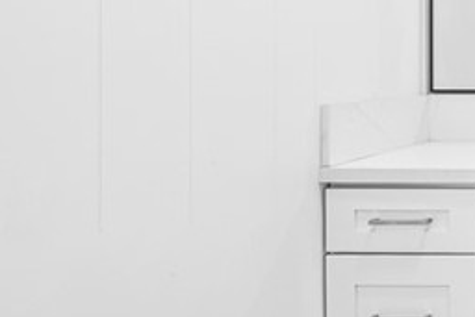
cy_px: 82
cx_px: 709
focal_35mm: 48
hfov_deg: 28.0
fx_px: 634
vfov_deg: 27.7
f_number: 6.3
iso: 200
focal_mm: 12
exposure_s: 1/2.5
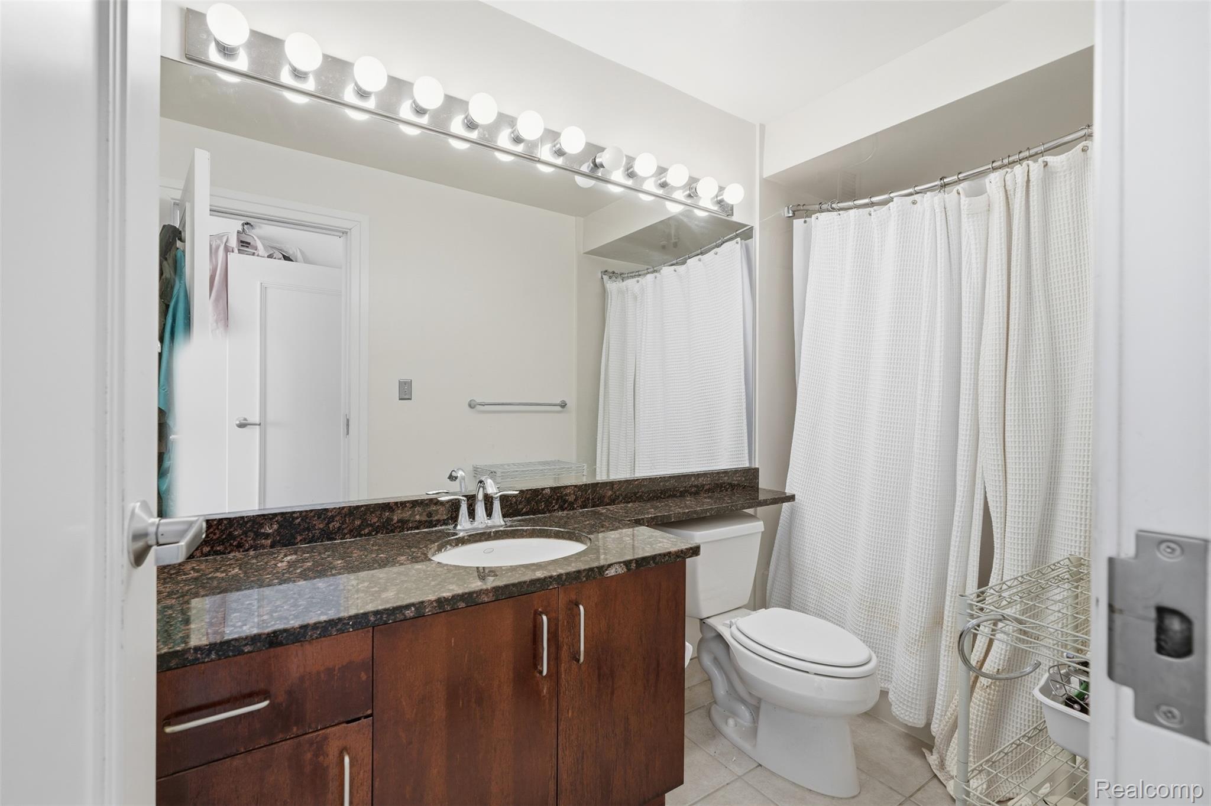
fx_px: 538
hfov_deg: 96.8
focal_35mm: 16
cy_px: 403
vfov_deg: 73.7
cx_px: 606
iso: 400
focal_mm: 16
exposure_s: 1/250
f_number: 8
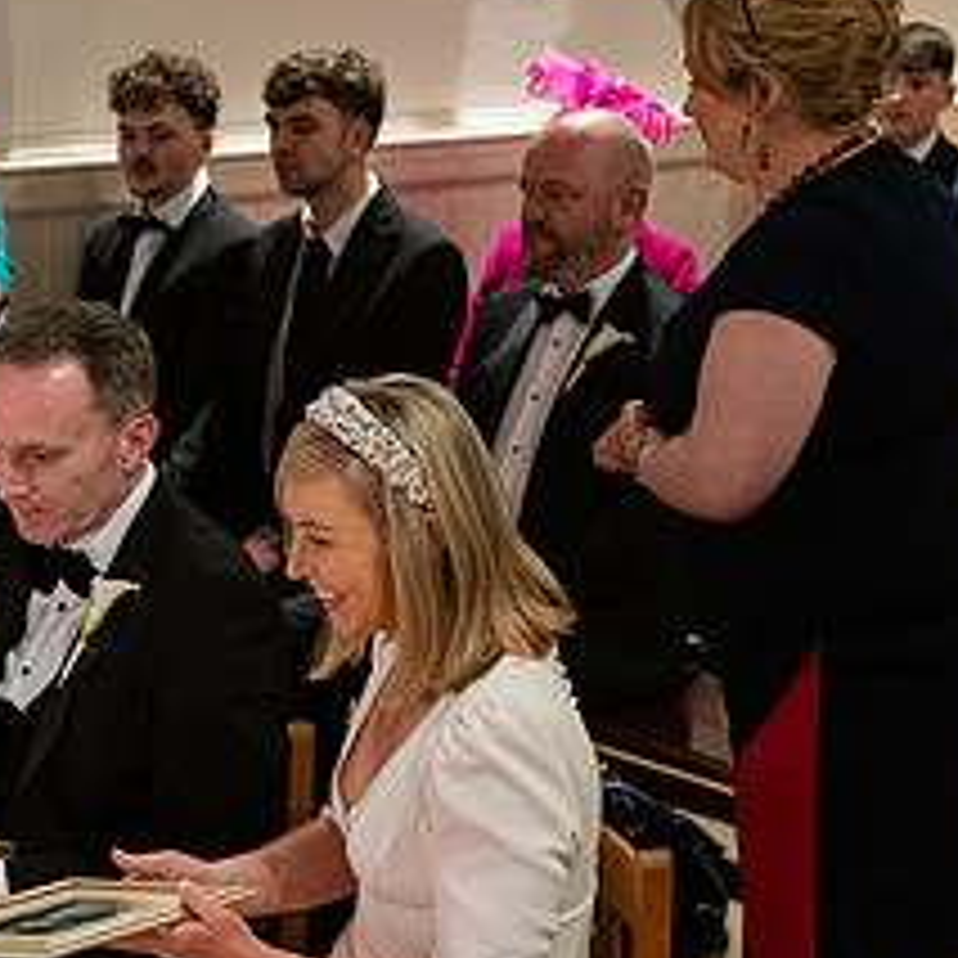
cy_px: 515
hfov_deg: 17.0
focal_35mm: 102
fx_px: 3194
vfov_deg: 17.1
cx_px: 234
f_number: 3.5
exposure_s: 1/160
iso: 1000
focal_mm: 44
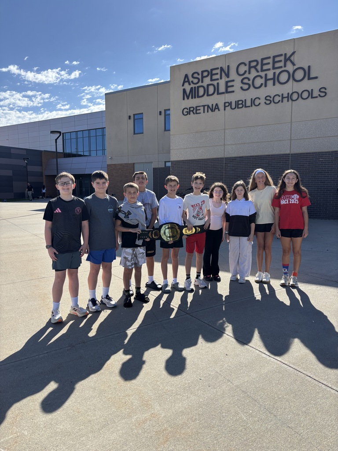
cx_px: 169
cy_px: 226
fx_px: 338
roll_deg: -0.8
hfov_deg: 53.1
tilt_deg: -7.1
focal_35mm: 26
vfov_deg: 67.3
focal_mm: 5.96
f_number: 1.6
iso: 50
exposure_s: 1/1912
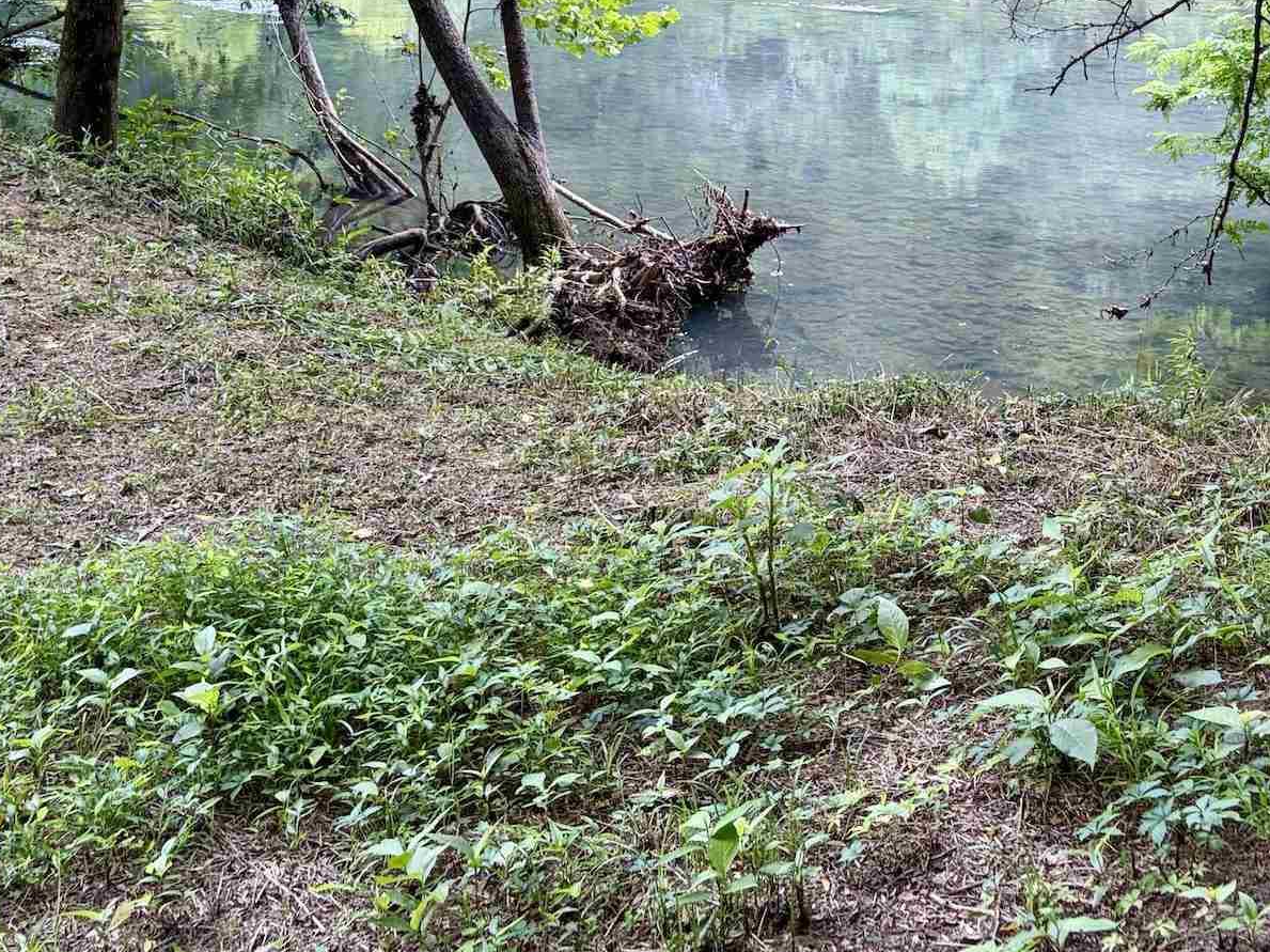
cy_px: -40
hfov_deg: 34.3
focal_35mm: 56
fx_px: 2054
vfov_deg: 24.7
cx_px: 709
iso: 64
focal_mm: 5.96
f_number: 1.6
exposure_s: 1/121
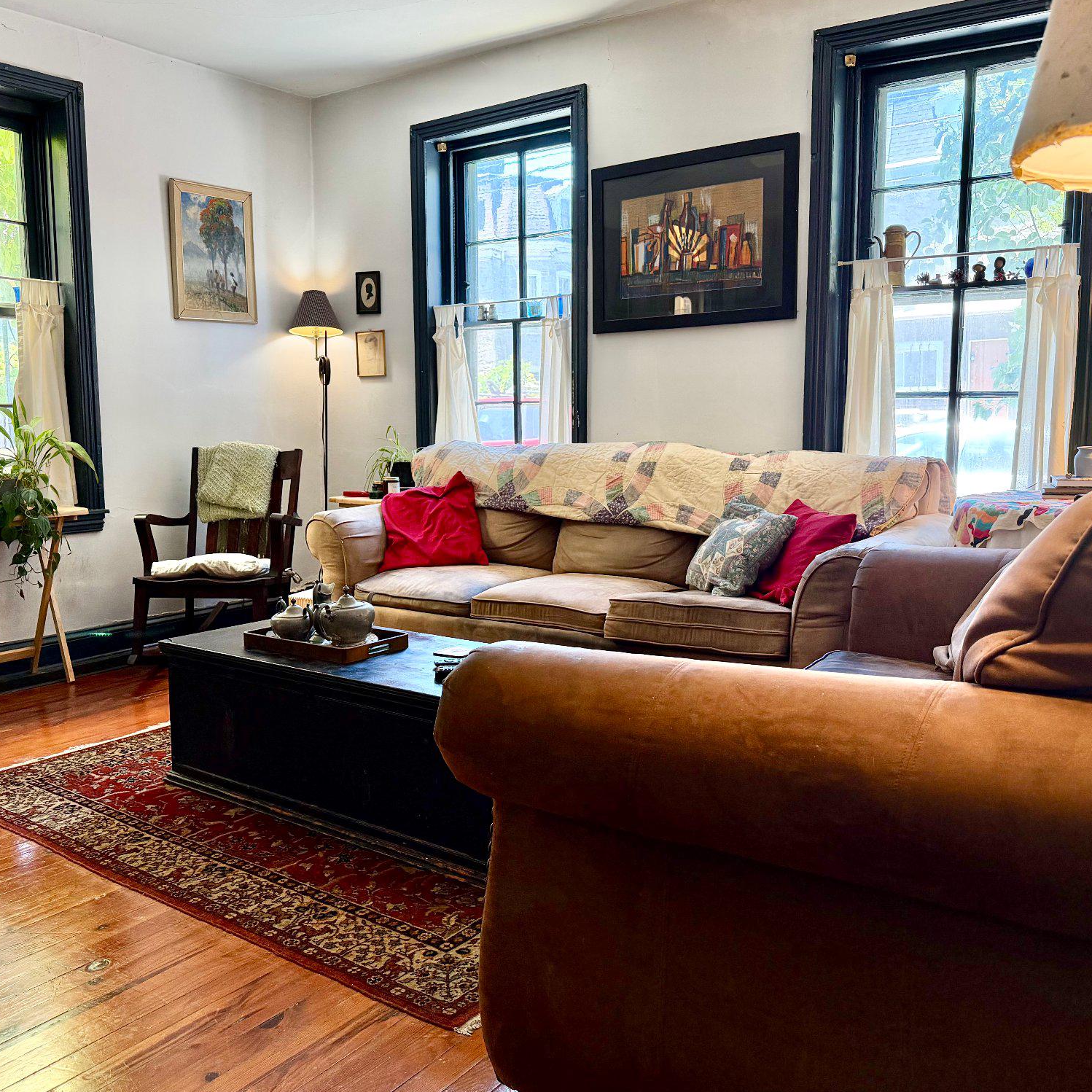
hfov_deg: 55.6
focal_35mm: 29
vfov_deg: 55.6
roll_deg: +1.6
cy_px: 533
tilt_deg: -5.4
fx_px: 1035
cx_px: 526
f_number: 1.78
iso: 320
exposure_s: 1/120
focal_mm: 6.76
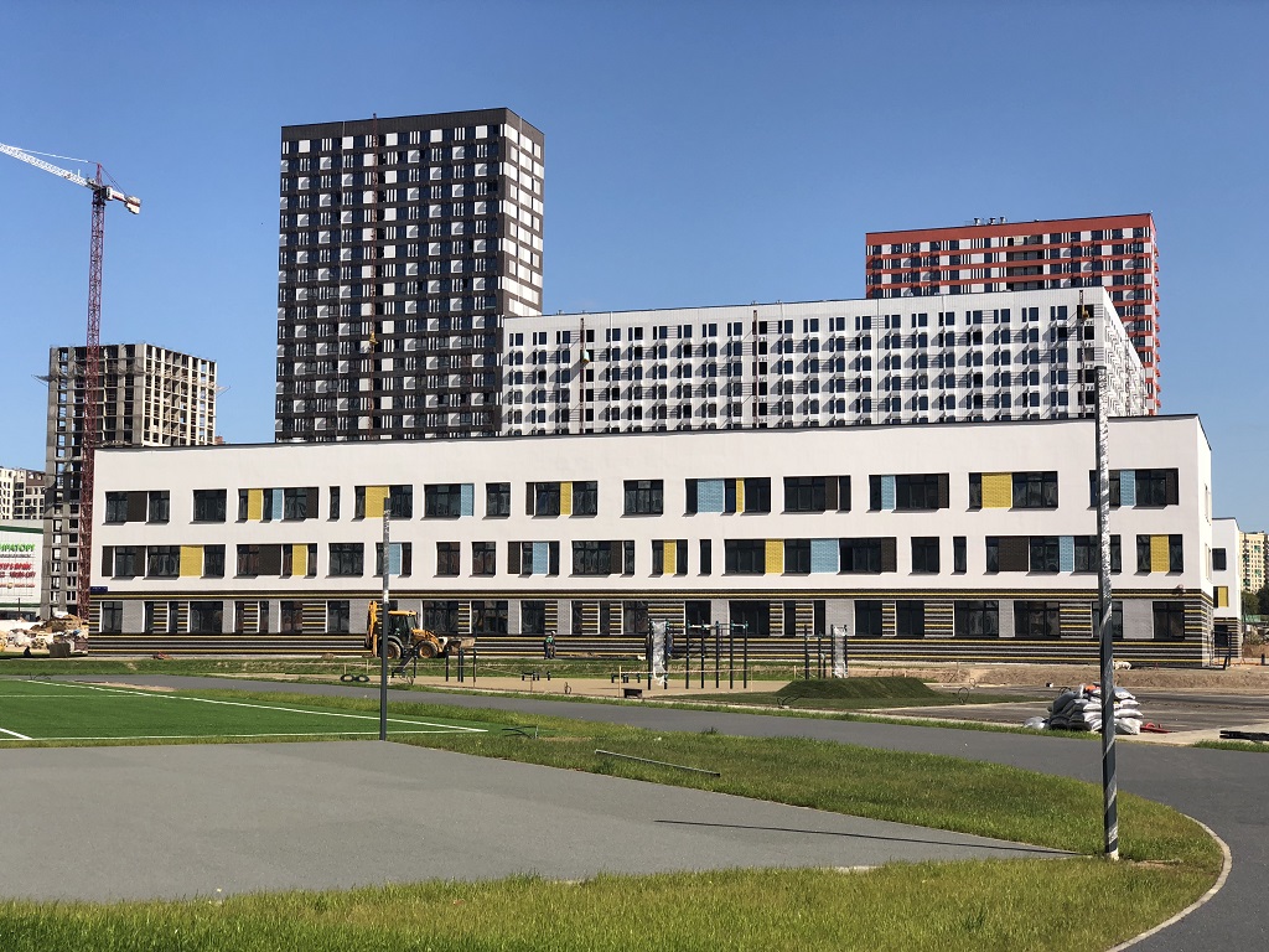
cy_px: 476
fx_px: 1906
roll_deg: -1.4
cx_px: 634
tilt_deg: +3.8
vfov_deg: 28.0
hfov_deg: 36.8
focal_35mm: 52
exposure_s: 1/1230
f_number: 2.4
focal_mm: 6
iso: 16
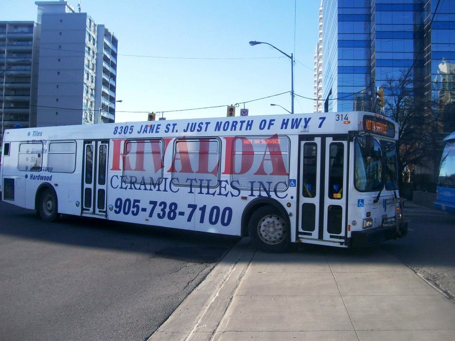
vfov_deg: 39.7
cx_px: 228
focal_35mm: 36
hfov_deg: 51.4
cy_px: 170
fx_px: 473
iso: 80
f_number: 2.7
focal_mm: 6
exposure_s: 1/564
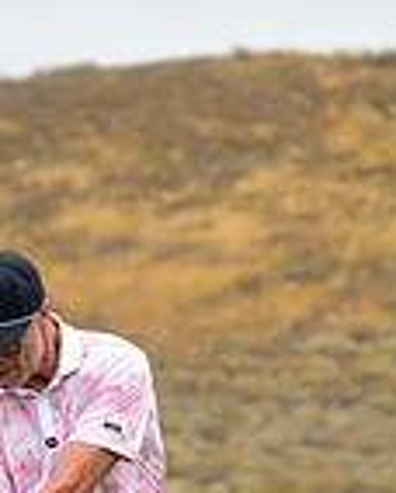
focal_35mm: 312
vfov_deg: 6.2
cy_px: 580
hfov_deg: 5.0
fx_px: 4561
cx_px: -63
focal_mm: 105
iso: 800
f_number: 4
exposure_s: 1/2500
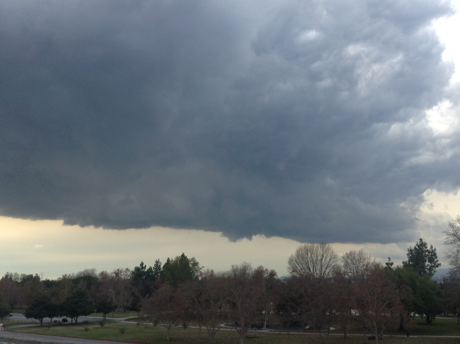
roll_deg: -0.4
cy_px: 187
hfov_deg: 44.8
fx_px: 557
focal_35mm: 42
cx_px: 214
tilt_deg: +7.6
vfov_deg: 34.2
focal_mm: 3.3
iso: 25
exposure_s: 1/349
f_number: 2.4
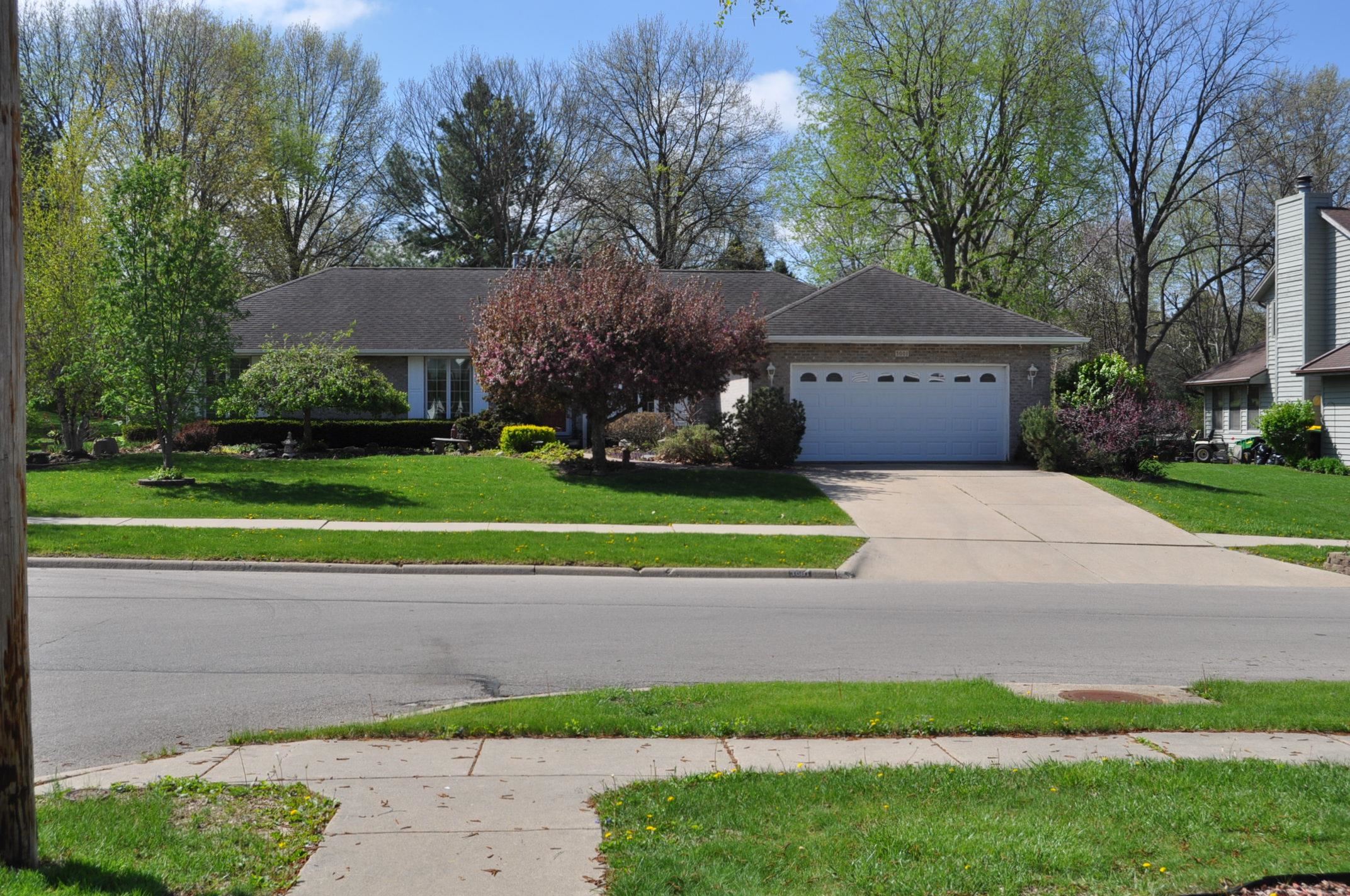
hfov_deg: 46.4
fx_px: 1573
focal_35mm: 42
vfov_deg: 31.8
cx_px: 675
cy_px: 448
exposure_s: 1/400
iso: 200
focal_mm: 28
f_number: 10
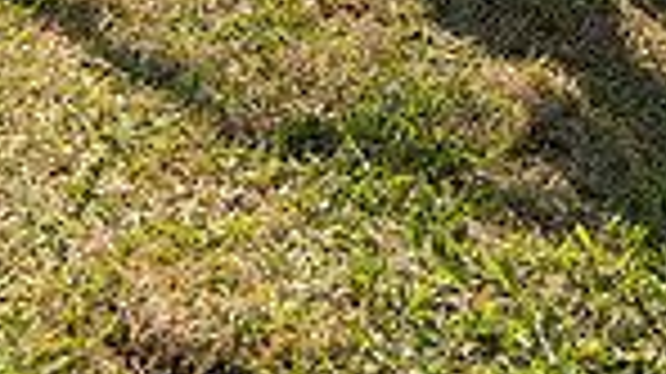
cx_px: 374
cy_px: -586
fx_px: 1571
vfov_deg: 11.0
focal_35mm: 89
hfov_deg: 23.9
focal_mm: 28
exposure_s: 1/640
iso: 100
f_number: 3.2
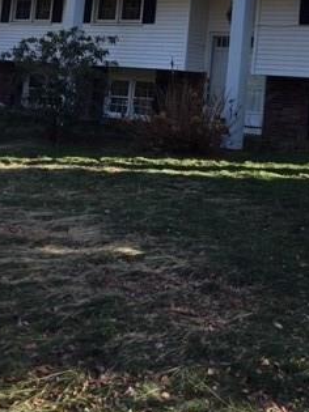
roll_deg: -4.7
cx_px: 251
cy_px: 21
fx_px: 703
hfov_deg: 24.4
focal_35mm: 59
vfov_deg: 30.8
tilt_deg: +5.8
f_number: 2.2
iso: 25
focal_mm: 4.15
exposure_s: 1/493
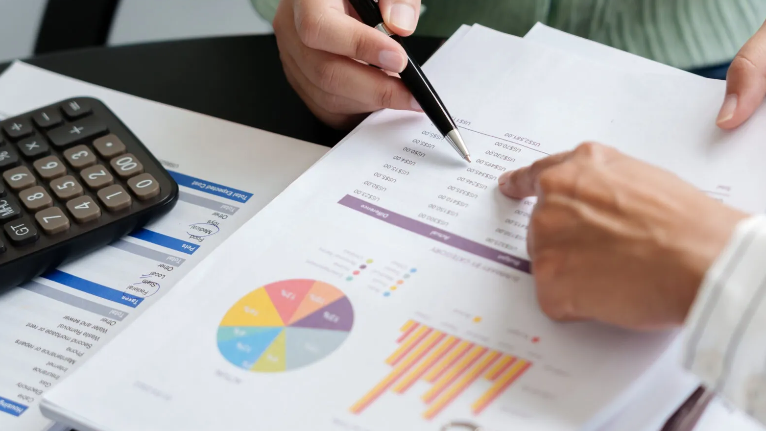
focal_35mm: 96
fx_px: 1950
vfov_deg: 12.6
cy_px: 271
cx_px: 523
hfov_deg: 22.1
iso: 200
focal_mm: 56
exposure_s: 1/400
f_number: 2.8
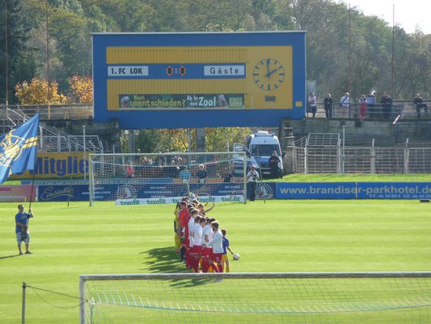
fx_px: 3487
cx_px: 216
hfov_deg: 7.1
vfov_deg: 5.3
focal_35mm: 280
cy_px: 162
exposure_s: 1/250
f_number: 4.9
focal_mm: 47
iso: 100
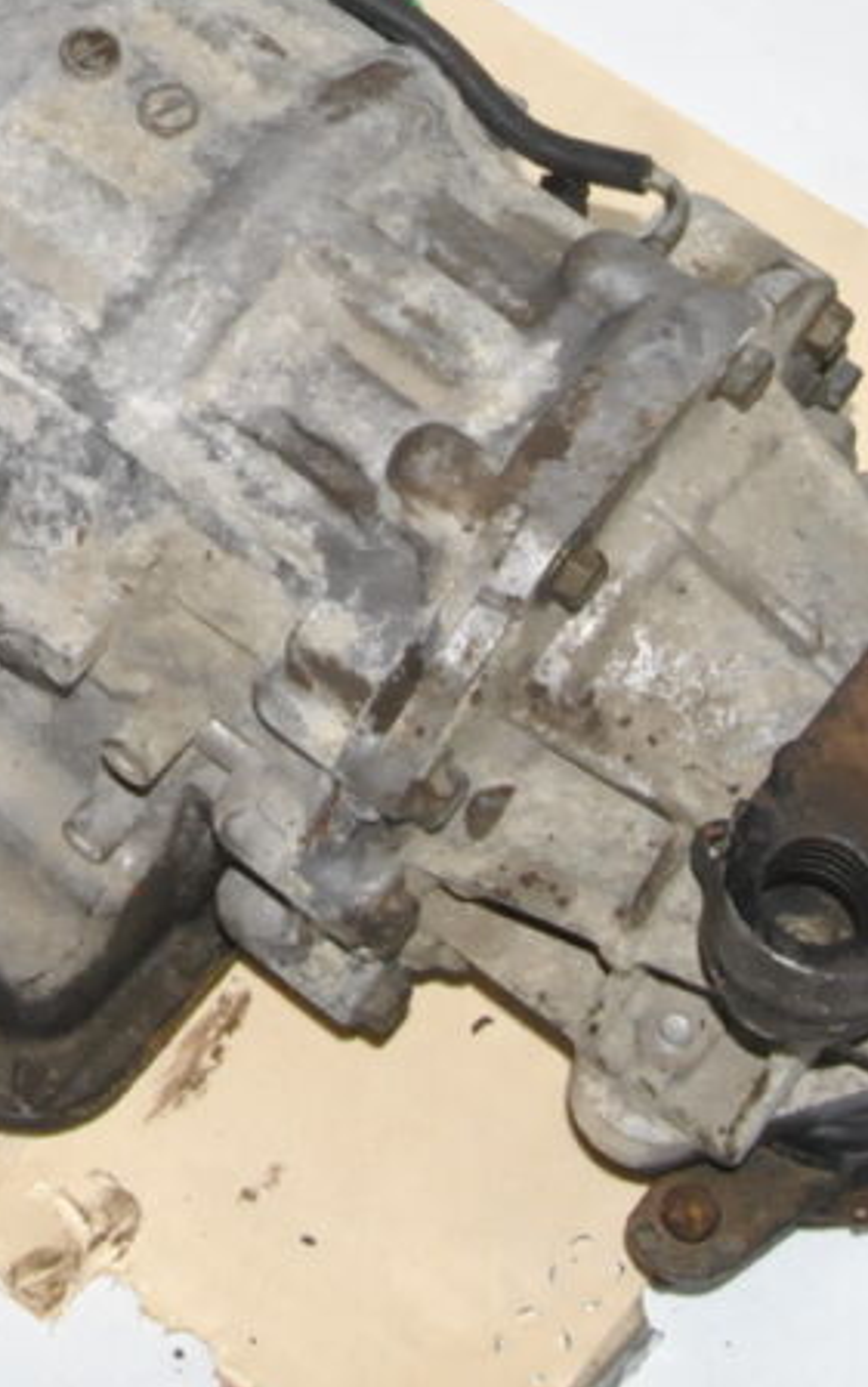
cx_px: -114
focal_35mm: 109
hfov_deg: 11.8
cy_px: -193
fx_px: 4122
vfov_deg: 18.3
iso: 800
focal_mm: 20
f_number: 20
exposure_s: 1/200
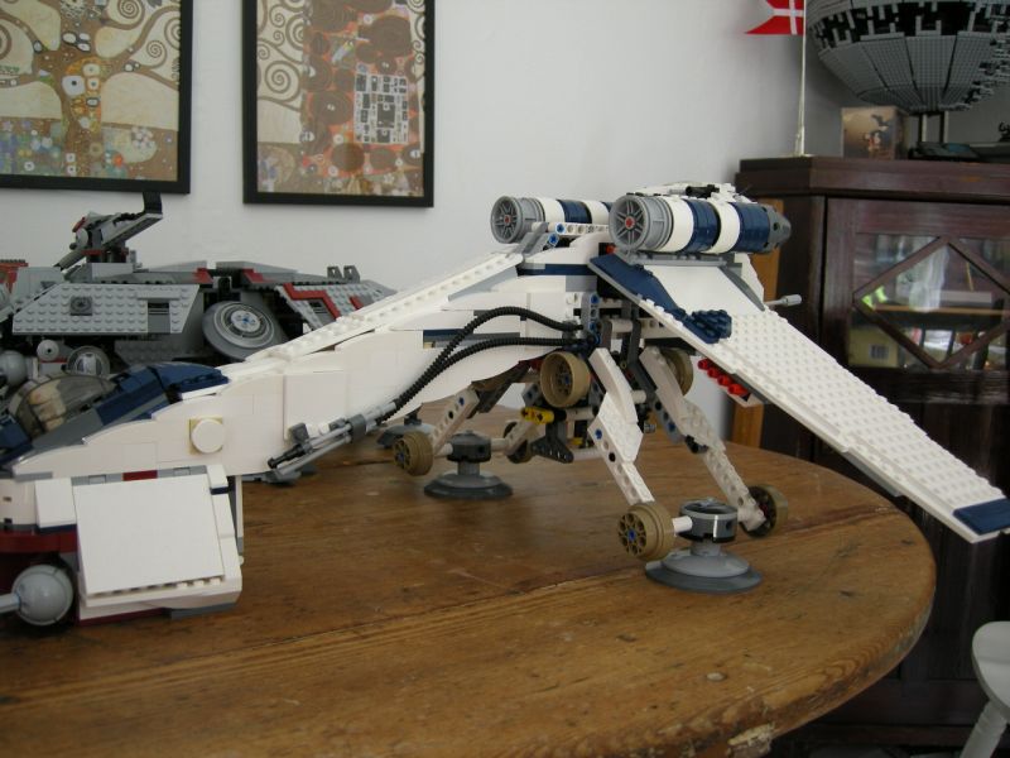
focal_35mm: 36
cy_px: 379
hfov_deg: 51.4
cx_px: 505
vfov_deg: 39.7
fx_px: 1050
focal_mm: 7.5
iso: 65
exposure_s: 1/30
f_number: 2.7
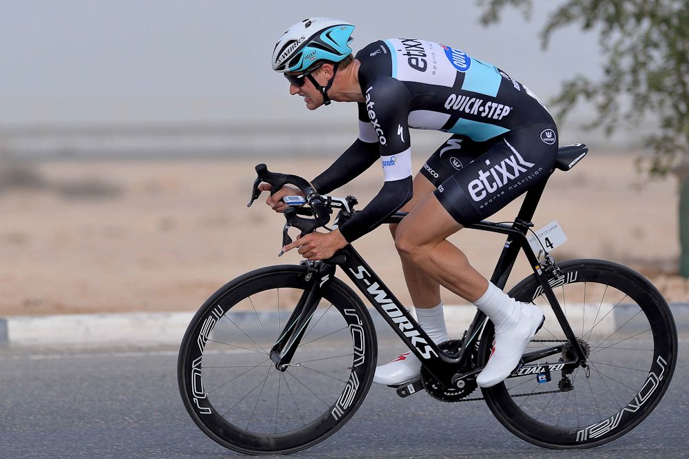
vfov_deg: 4.6
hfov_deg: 6.9
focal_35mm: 300
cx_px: 344
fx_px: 5739
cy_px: 230
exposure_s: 1/2500
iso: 320
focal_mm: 300
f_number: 4.5
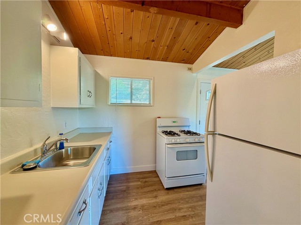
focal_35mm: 14
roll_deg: -0.9
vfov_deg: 85.7
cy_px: 112
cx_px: 150
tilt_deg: -1.4
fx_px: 122
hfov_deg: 102.1
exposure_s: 1/60
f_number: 2.2
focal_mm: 2.22
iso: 200
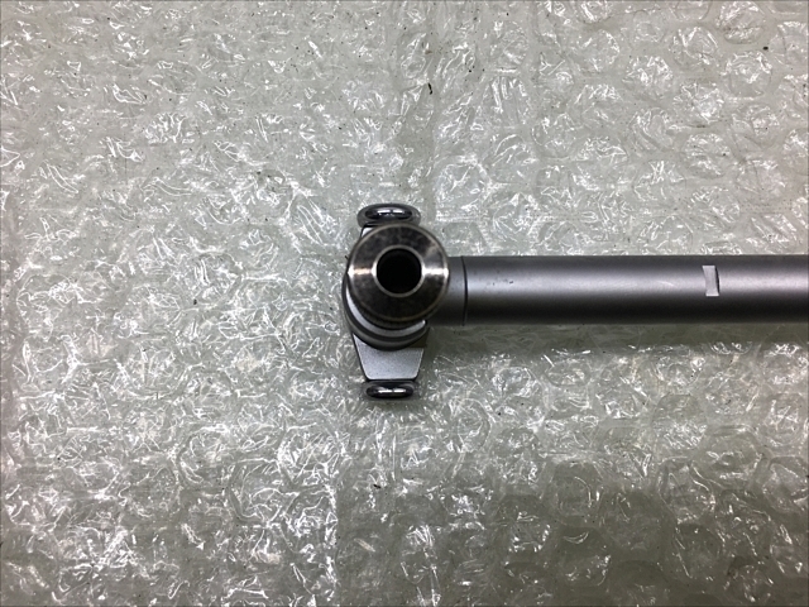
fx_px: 678
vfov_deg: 48.2
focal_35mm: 29
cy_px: 304
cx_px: 404
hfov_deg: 61.7
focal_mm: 4.15
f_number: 2.2
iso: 25
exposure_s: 1/120
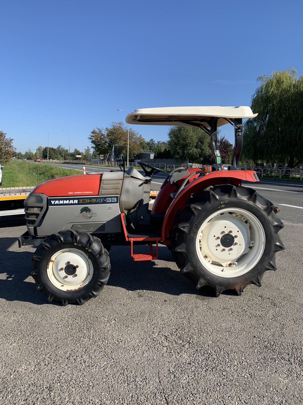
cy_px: 202
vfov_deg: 67.3
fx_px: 303
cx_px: 152
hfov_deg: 53.1
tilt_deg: -5.9
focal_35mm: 26
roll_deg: -1.1
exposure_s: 1/1634
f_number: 1.8
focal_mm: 4.25
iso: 25
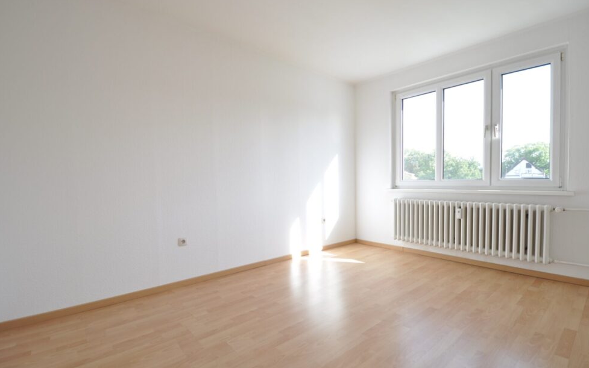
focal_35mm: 16
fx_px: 257
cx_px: 288
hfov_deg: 97.8
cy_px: 189
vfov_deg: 71.3
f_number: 3.5
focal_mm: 10
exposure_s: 1/125
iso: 200
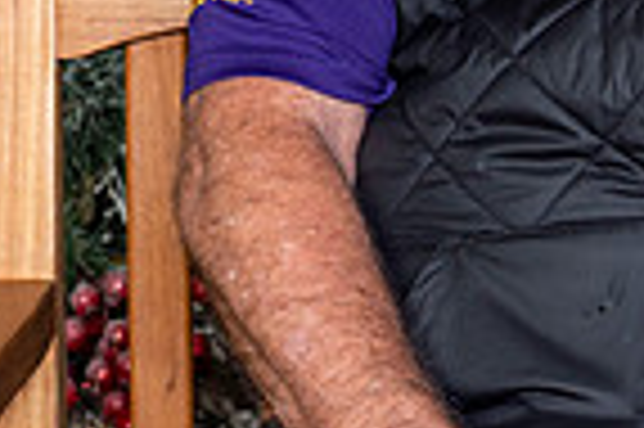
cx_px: 1090
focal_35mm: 345
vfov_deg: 4.0
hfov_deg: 5.9
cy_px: -86
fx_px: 6165
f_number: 8
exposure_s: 1/125
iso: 400
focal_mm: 85
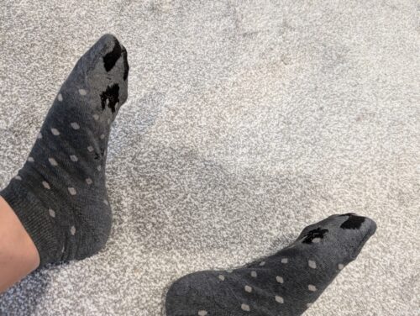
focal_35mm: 24
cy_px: 158
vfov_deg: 56.9
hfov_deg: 71.5
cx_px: 210
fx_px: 291
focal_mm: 6.9
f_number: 1.68
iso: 1025
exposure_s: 1/100
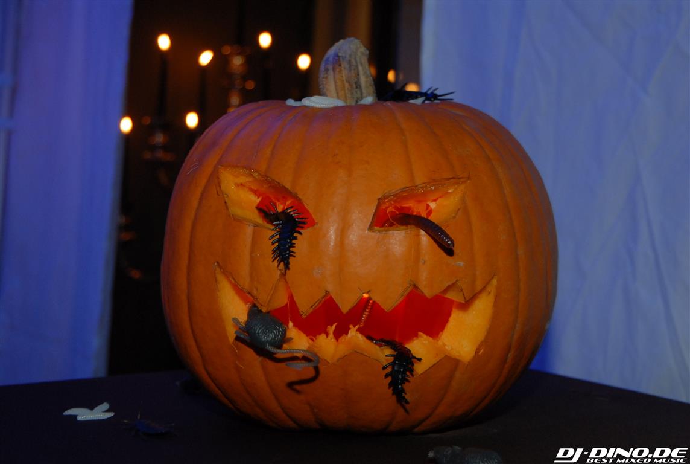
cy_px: 232
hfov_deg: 33.3
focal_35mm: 60
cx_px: 345
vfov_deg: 22.7
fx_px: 1152
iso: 400
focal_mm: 40
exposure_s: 1/20
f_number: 5.6
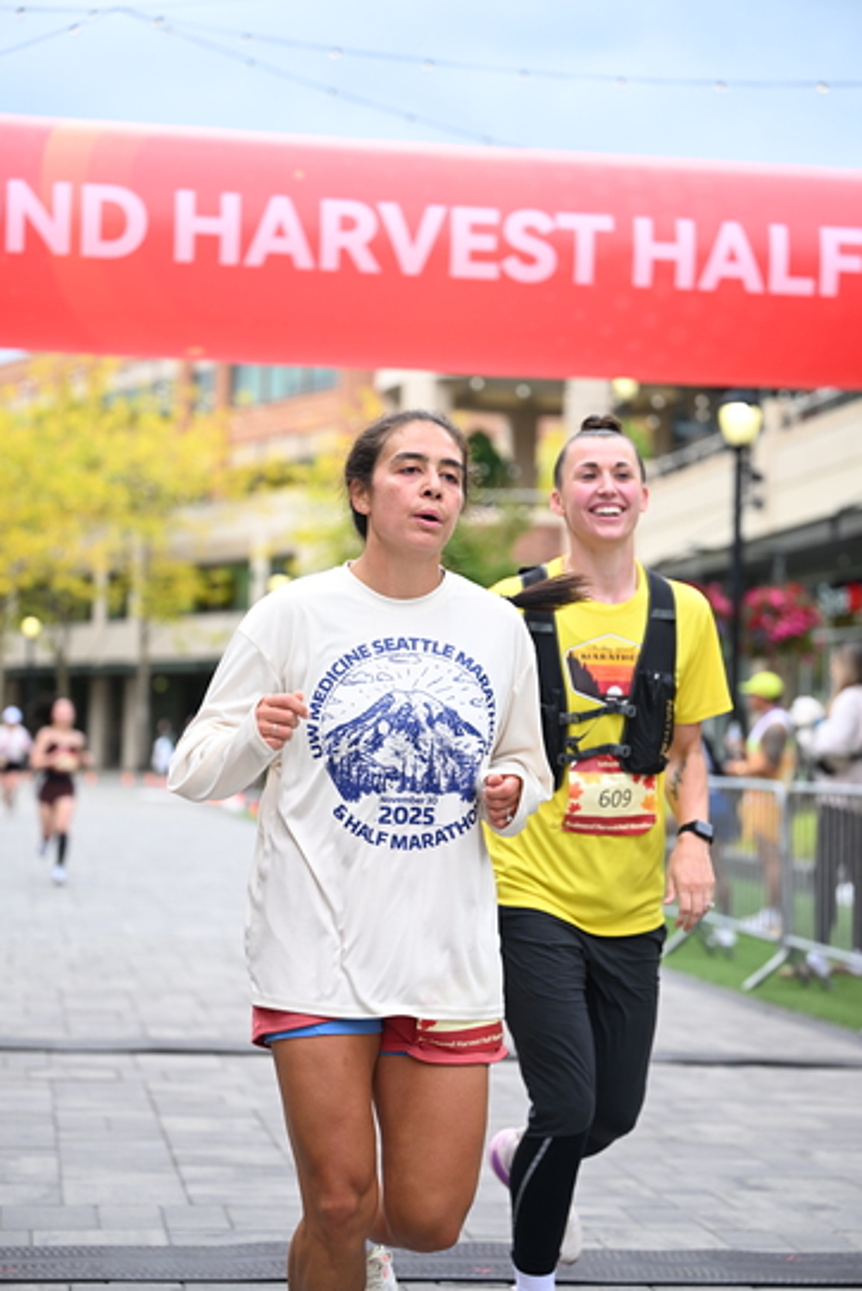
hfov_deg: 19.2
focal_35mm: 71
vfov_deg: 28.4
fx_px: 2547
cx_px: 435
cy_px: 638
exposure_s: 1/2000
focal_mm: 70
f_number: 2.8
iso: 640
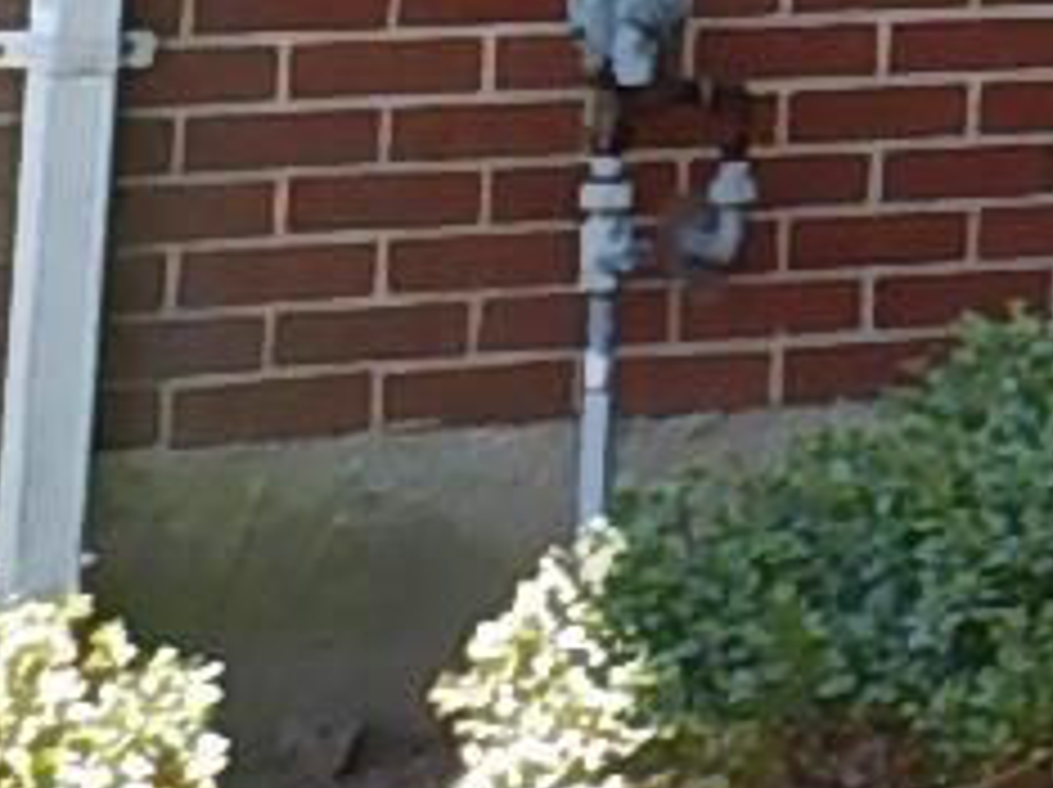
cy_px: -1783
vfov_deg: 6.3
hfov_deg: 8.8
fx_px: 6442
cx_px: 2097
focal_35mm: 212
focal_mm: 5.6
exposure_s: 1/125
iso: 125
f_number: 4.2
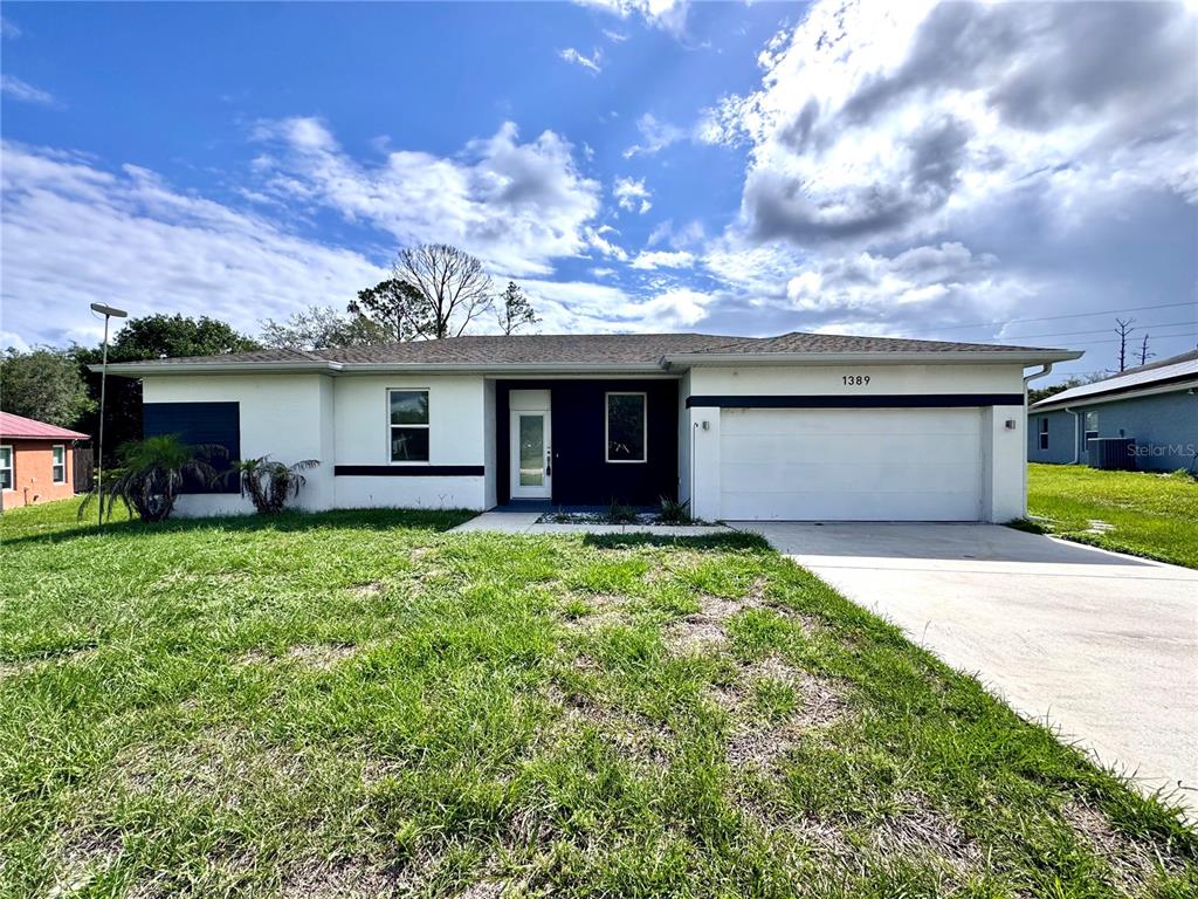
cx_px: 599
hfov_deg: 102.1
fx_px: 485
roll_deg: -0.1
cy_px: 450
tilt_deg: -1.0
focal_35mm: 14
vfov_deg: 85.7
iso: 50
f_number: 2.2
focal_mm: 2.22
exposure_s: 1/2874
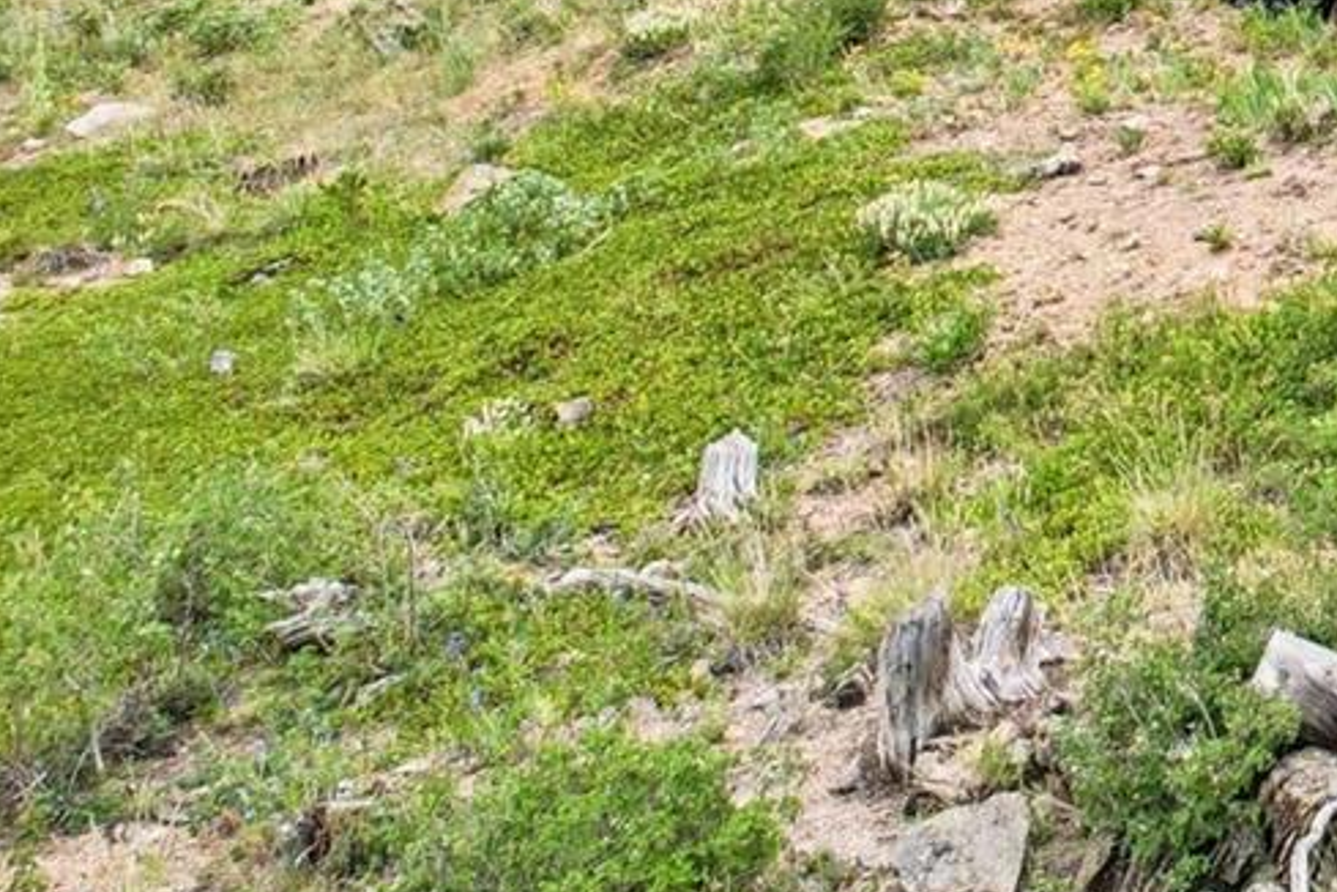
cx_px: 2092
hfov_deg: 22.3
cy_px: -503
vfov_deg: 16.9
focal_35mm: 72
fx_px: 2674
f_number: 2.8
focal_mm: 8.4
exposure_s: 1/640
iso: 160
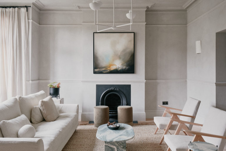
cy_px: 76
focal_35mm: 29
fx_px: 182
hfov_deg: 63.7
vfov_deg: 45.0
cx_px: 113
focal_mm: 19.4
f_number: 11
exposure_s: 1.3
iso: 200
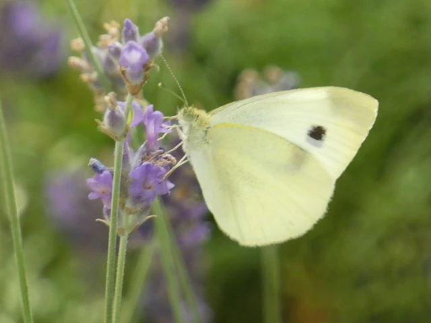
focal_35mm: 737
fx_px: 9176
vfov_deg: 2.0
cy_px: 162
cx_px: 216
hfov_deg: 2.7
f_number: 5.6
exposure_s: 1/100
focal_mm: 132.1
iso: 640
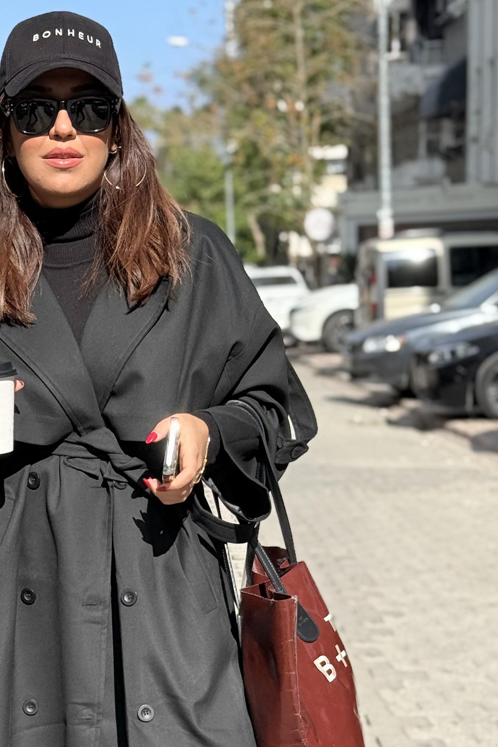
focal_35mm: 93
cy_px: 594
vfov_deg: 21.6
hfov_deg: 14.6
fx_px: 1929
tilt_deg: -9.0
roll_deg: +2.5
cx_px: 63
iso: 100
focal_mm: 6.76
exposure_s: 1/4098
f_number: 1.78
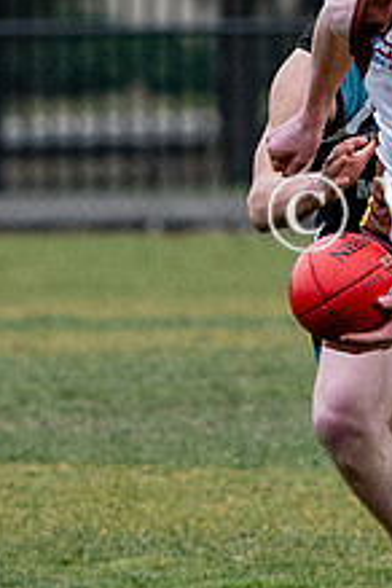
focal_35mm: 1989
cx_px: 472
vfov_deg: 1.0
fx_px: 32484
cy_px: 88
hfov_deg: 0.7
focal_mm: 200
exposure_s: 1/800
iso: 320
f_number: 4
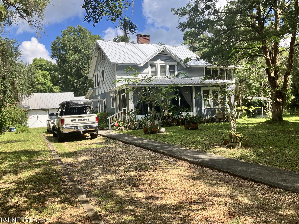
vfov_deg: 48.2
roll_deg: +3.6
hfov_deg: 61.7
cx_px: 145
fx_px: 250
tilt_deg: +1.5
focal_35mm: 29
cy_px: 115
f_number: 1.8
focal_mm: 3.99
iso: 32
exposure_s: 1/1012
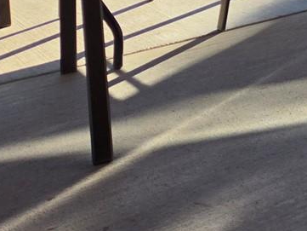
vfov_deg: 13.0
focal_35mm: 102
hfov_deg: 15.6
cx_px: 603
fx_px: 905
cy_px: -203
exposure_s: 1/3850
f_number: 1.8
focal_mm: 5.4
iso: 80
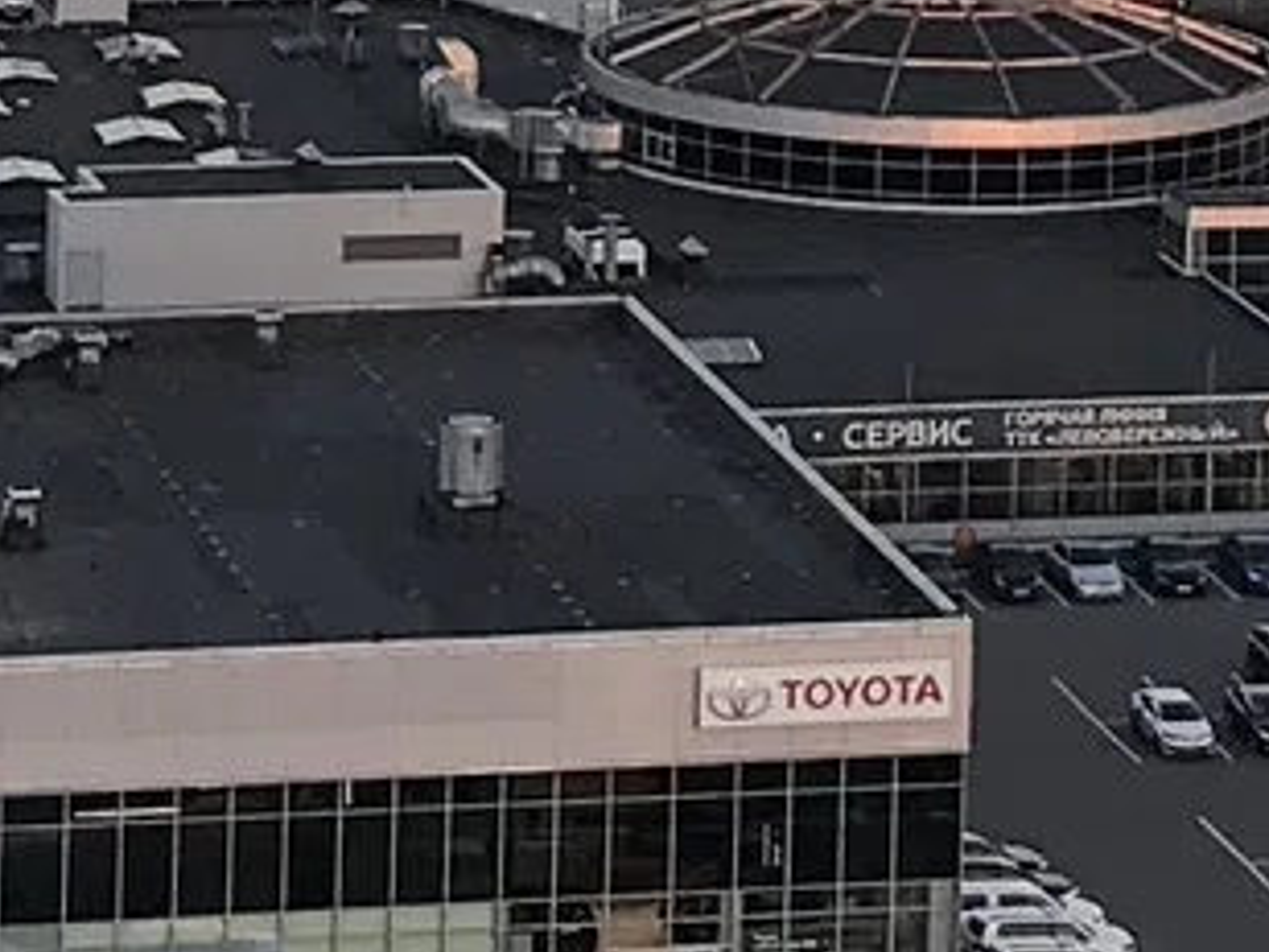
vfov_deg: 6.6
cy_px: -940
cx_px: 849
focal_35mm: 218
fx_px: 7992
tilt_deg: -1.7
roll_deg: -2.2
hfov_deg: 9.1
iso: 20
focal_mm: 3.99
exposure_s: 1/152
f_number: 1.8
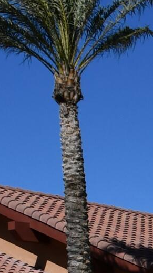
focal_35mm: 164
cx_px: 534
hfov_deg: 6.4
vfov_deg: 12.2
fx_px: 1182
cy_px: 464
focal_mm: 18
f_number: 11
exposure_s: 1/500
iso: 100
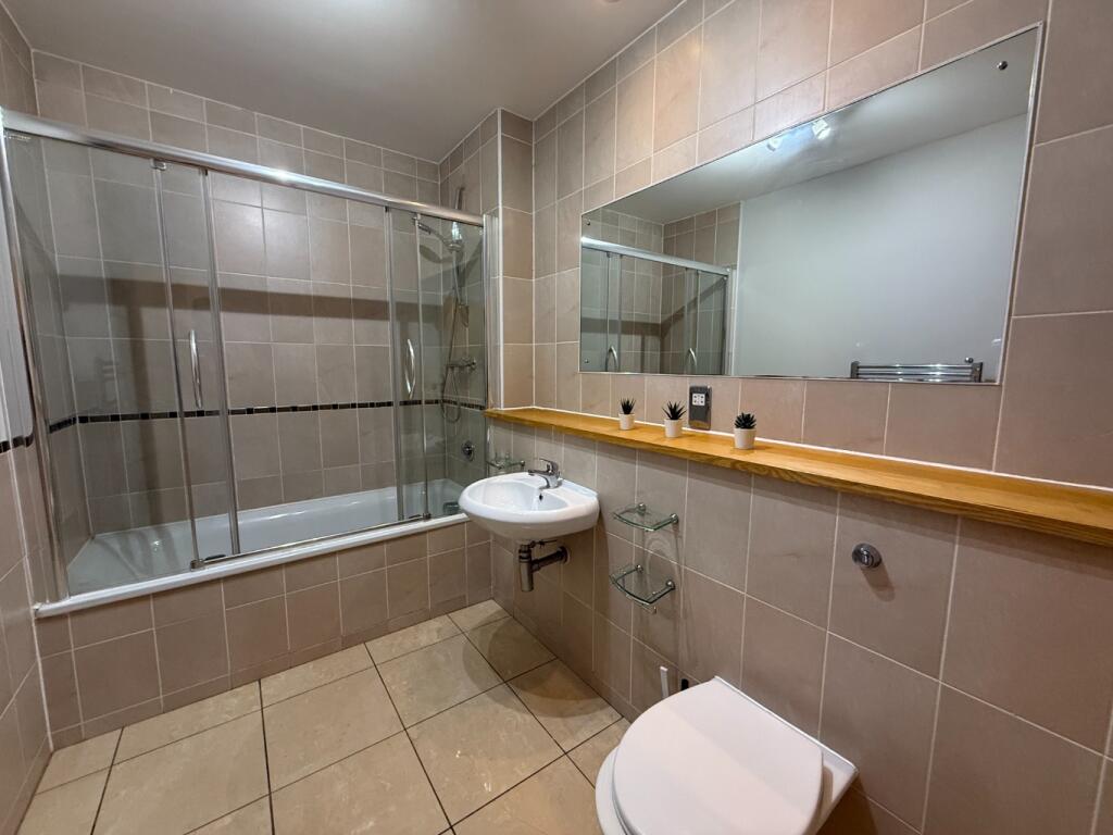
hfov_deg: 102.1
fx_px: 450
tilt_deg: -5.7
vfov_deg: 85.7
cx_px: 556
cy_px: 418
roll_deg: +0.0
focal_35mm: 14
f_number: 2.2
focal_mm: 2.22
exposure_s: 1/100
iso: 320
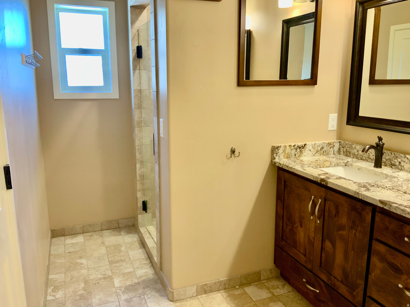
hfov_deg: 61.7
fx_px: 343
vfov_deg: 48.2
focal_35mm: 29
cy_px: 154
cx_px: 205
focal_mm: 3
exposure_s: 1/60
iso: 125
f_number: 1.8
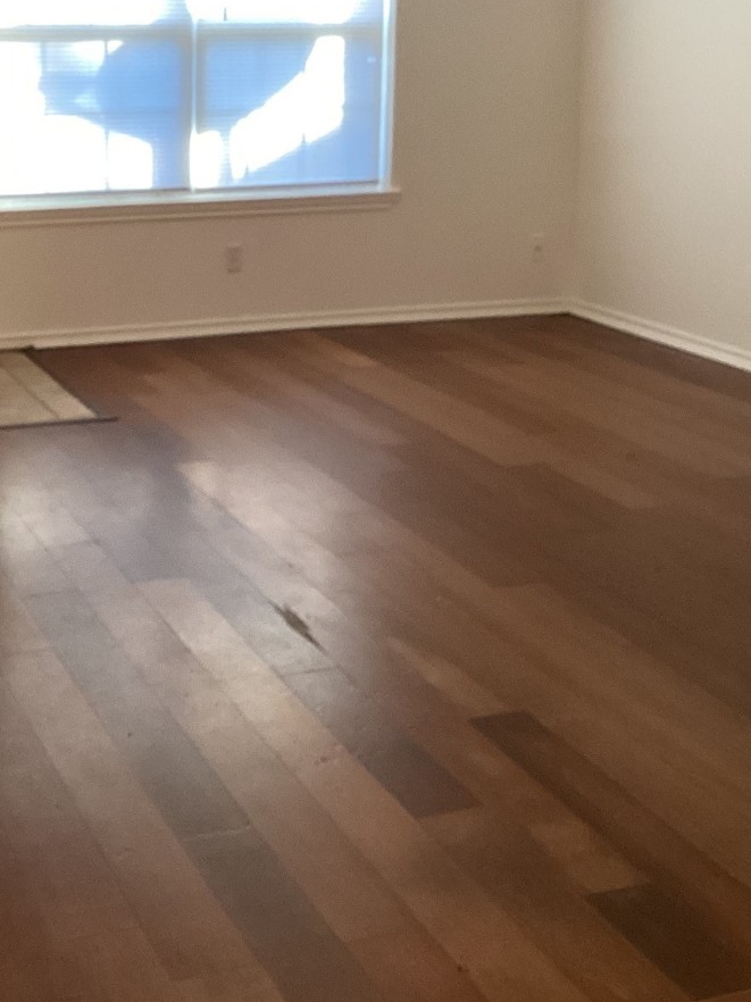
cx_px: 164
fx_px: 1563
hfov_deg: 26.6
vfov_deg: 34.6
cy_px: 224
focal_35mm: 54
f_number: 2.4
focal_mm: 3.3
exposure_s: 1/60
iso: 100
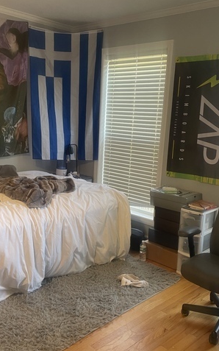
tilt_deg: -10.2
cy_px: 175
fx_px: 353
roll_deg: -3.7
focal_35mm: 37
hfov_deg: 34.4
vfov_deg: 52.8
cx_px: 103
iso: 125
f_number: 1.6
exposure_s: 1/60
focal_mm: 4.2
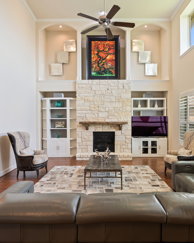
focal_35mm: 23
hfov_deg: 60.9
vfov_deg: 72.6
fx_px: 165
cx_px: 103
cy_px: 122
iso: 125
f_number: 6.3
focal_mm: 16
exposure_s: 1/4
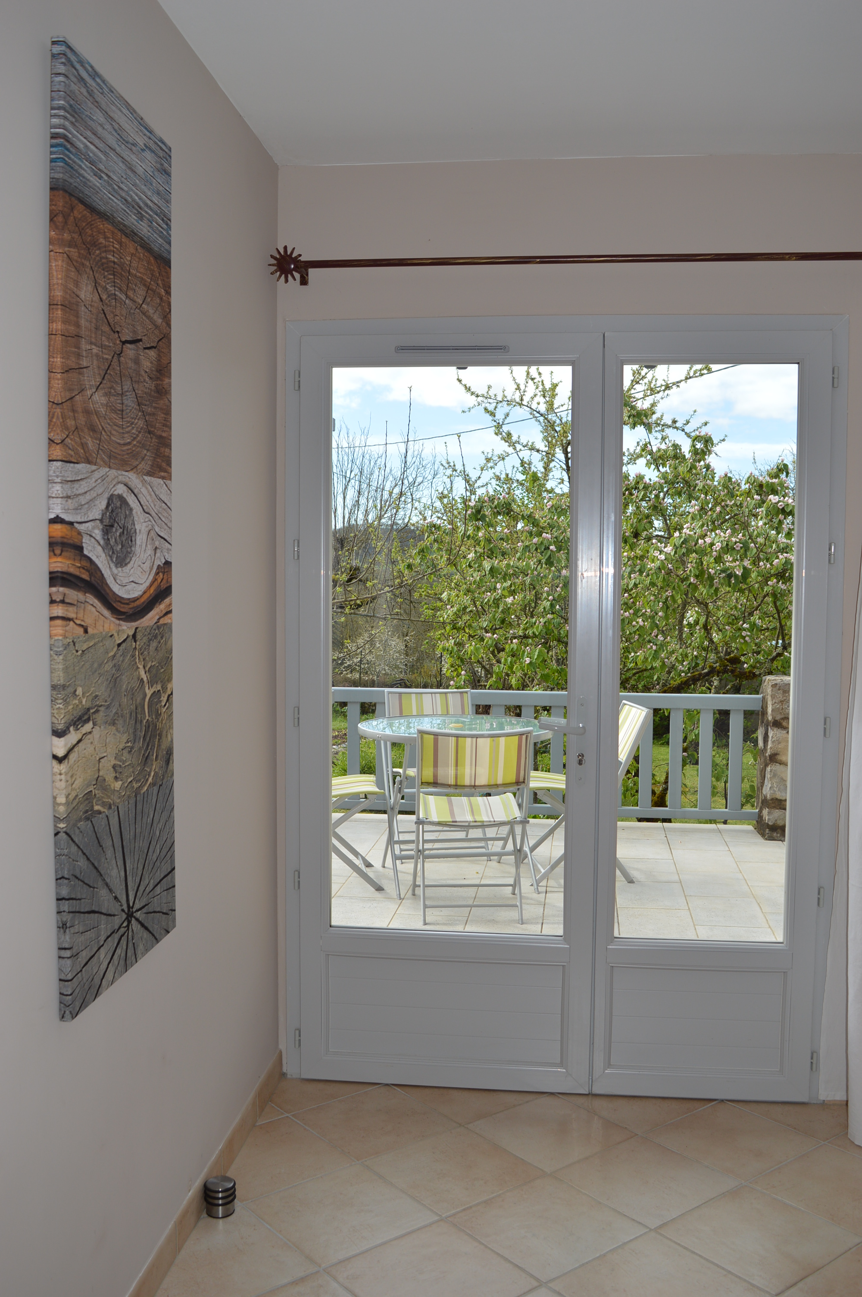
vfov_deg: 57.3
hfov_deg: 39.9
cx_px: 431
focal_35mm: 33
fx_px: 1187
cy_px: 648
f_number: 5.6
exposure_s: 1/200
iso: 100
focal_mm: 22
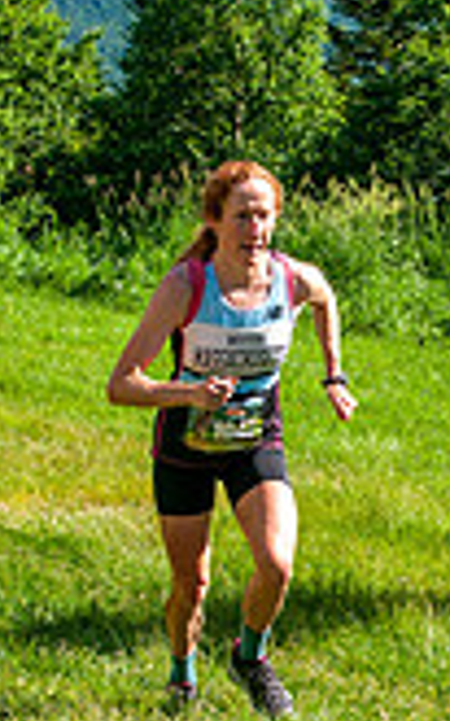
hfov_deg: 9.2
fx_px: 2789
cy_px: 503
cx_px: 365
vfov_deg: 14.7
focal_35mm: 142
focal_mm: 34
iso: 200
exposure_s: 1/400
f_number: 8
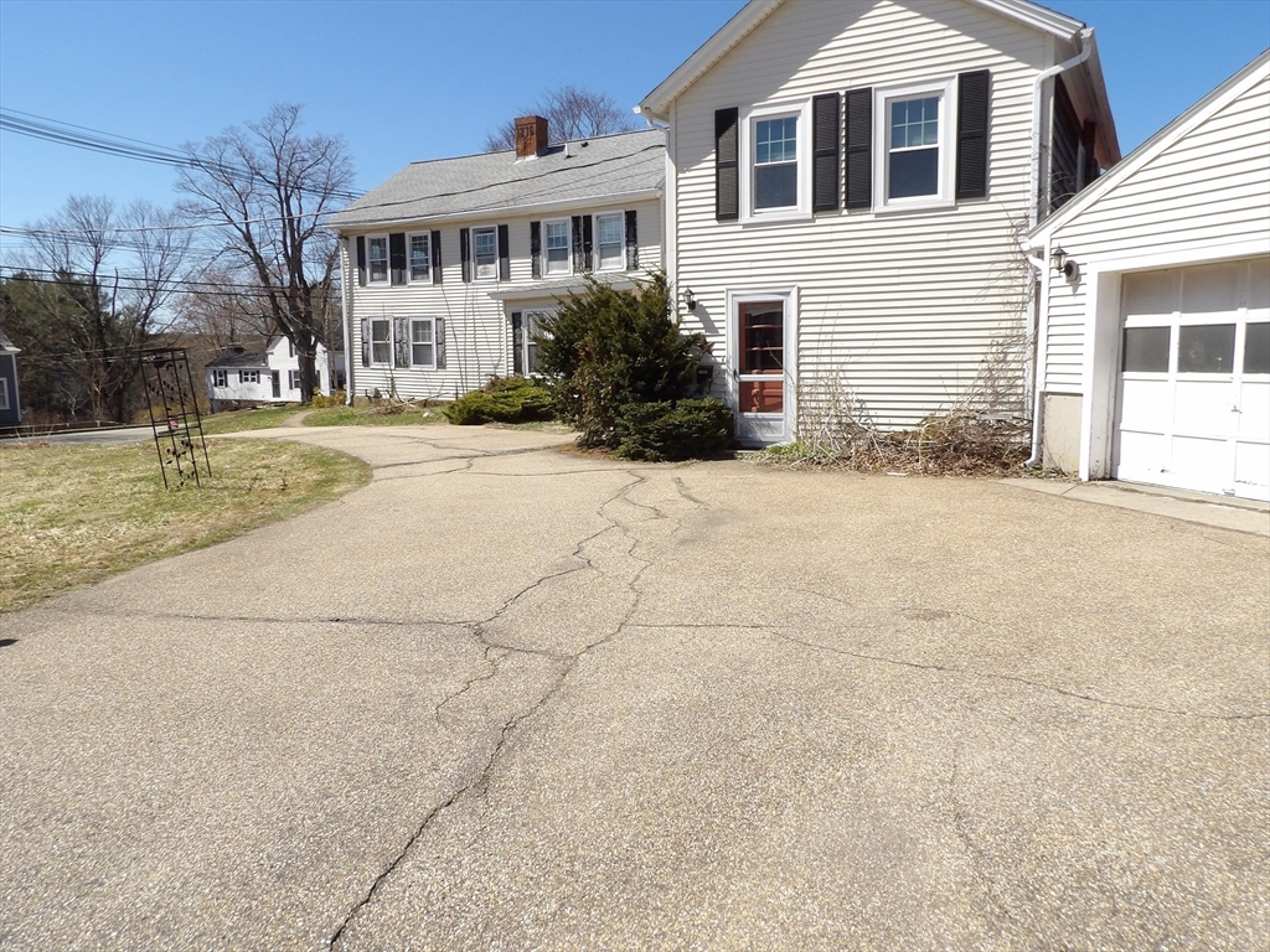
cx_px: 635
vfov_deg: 56.8
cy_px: 476
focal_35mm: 24
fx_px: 881
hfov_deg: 71.6
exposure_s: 1/433
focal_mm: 4.3
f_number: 5.6
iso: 100
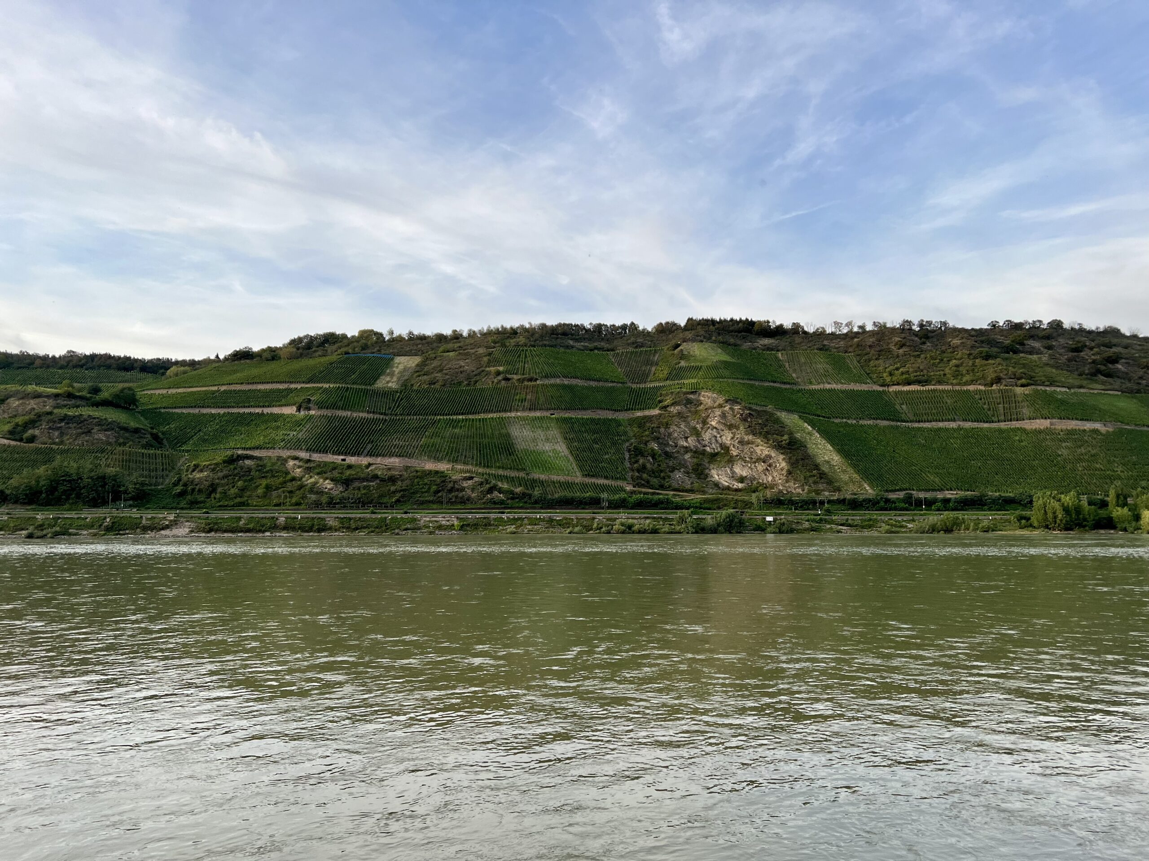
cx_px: 574
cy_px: 430
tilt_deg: +5.8
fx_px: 863
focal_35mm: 26
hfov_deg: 67.3
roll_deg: +1.4
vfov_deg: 53.1
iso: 50
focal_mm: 5.7
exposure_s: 1/561
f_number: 1.5
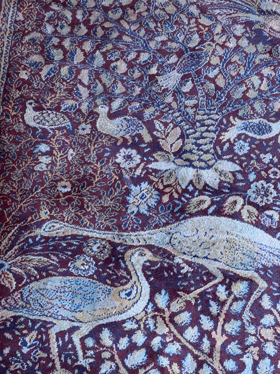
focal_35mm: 77
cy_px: 187
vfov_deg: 25.3
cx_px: 140
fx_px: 830
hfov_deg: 19.1
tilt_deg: -69.1
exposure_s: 1/60
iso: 500
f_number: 2.8
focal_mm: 9
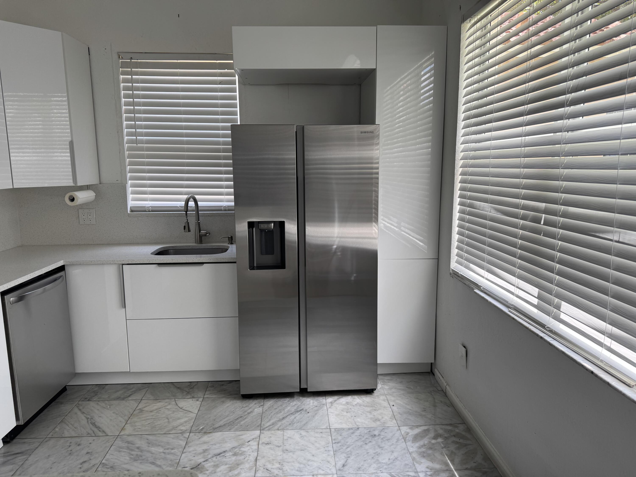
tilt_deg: -10.6
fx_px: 441
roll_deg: -1.0
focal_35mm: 24
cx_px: 318
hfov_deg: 71.6
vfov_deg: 56.8
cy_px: 238
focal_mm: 6.76
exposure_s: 1/185
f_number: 1.78
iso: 64
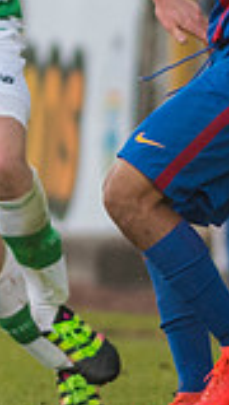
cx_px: -494
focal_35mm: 1717
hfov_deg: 0.7
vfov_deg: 1.3
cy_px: 80
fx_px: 18447
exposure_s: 1/1000
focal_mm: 300
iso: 900
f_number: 2.8
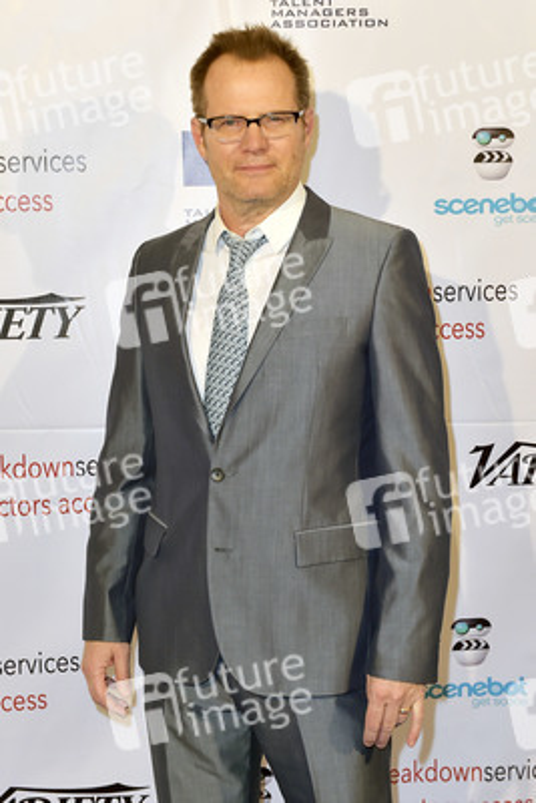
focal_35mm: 40
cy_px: 402
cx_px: 268
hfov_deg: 33.4
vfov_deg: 48.4
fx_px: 892
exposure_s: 1/320
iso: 400
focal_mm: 40
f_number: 4.5
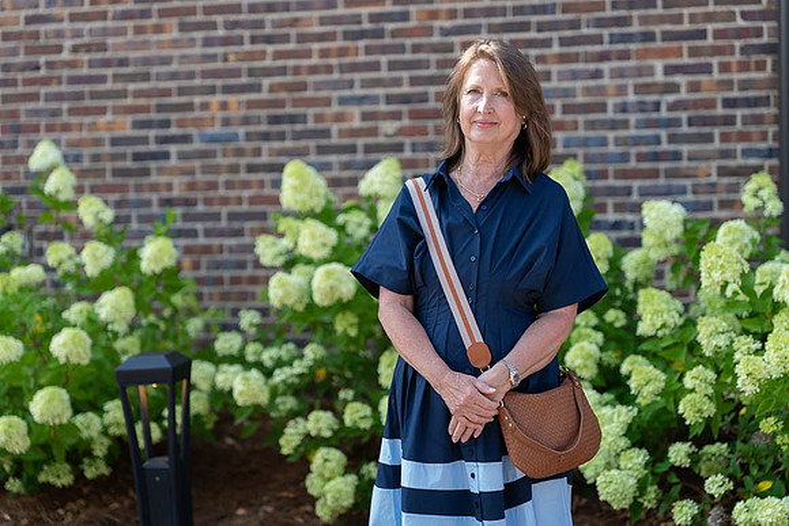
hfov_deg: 28.8
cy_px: 263
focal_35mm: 70
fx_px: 1534
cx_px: 394
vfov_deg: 19.5
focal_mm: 70
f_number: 2
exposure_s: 1/400
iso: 80
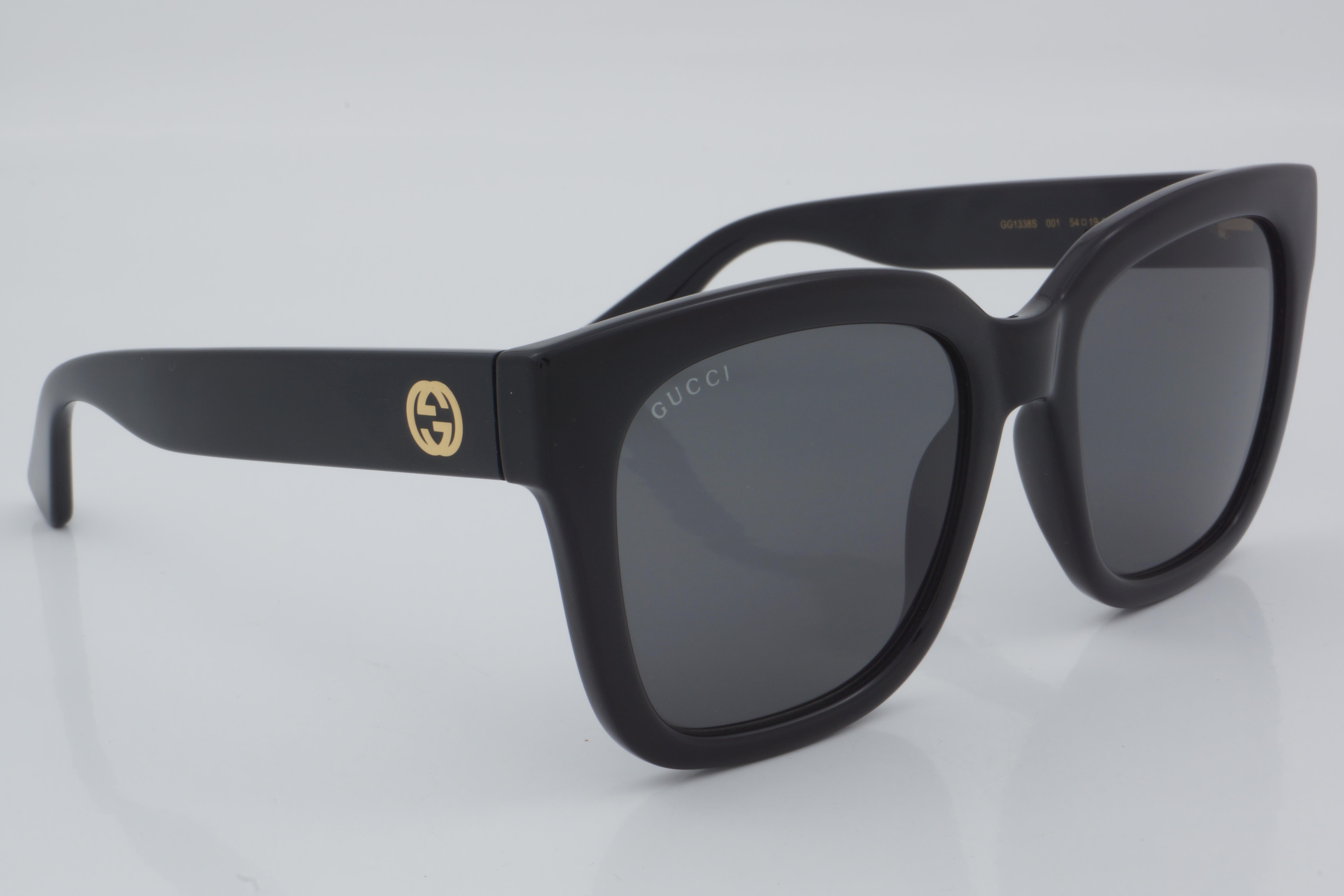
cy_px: 448
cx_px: 672
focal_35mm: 75
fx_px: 2800
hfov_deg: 27.0
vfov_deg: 18.2
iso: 100
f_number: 32
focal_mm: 50
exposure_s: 1/4
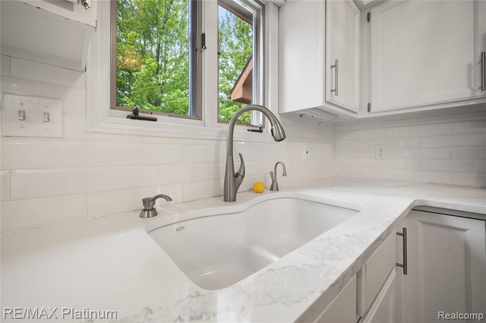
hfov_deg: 104.3
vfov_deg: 81.1
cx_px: 243
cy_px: 162
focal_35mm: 14
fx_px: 189
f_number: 11
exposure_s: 1.6
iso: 100
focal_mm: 14
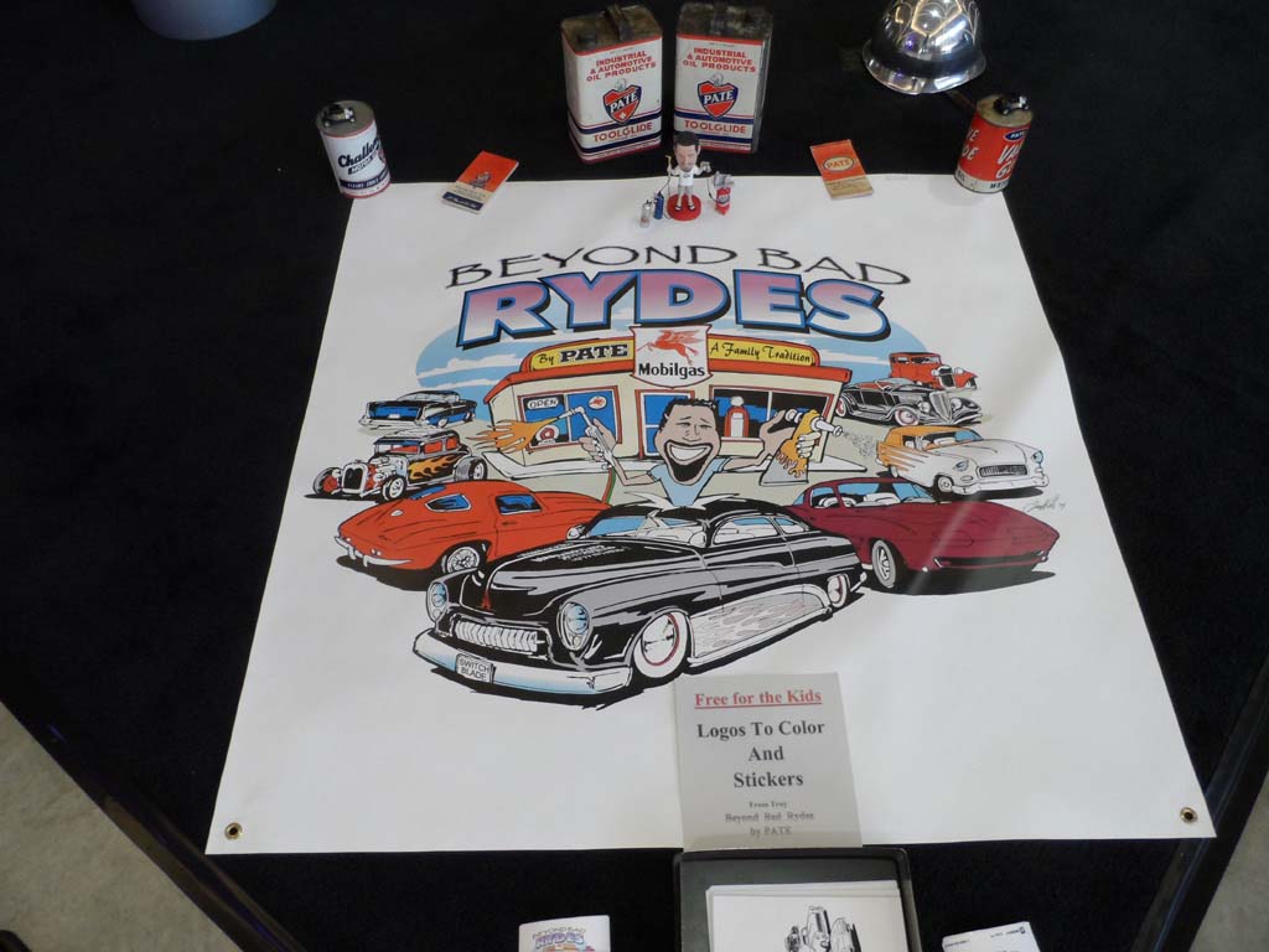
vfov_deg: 56.8
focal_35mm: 24
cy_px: 476
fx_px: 880
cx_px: 634
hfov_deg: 71.6
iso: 160
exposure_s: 1/30
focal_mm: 4
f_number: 3.2
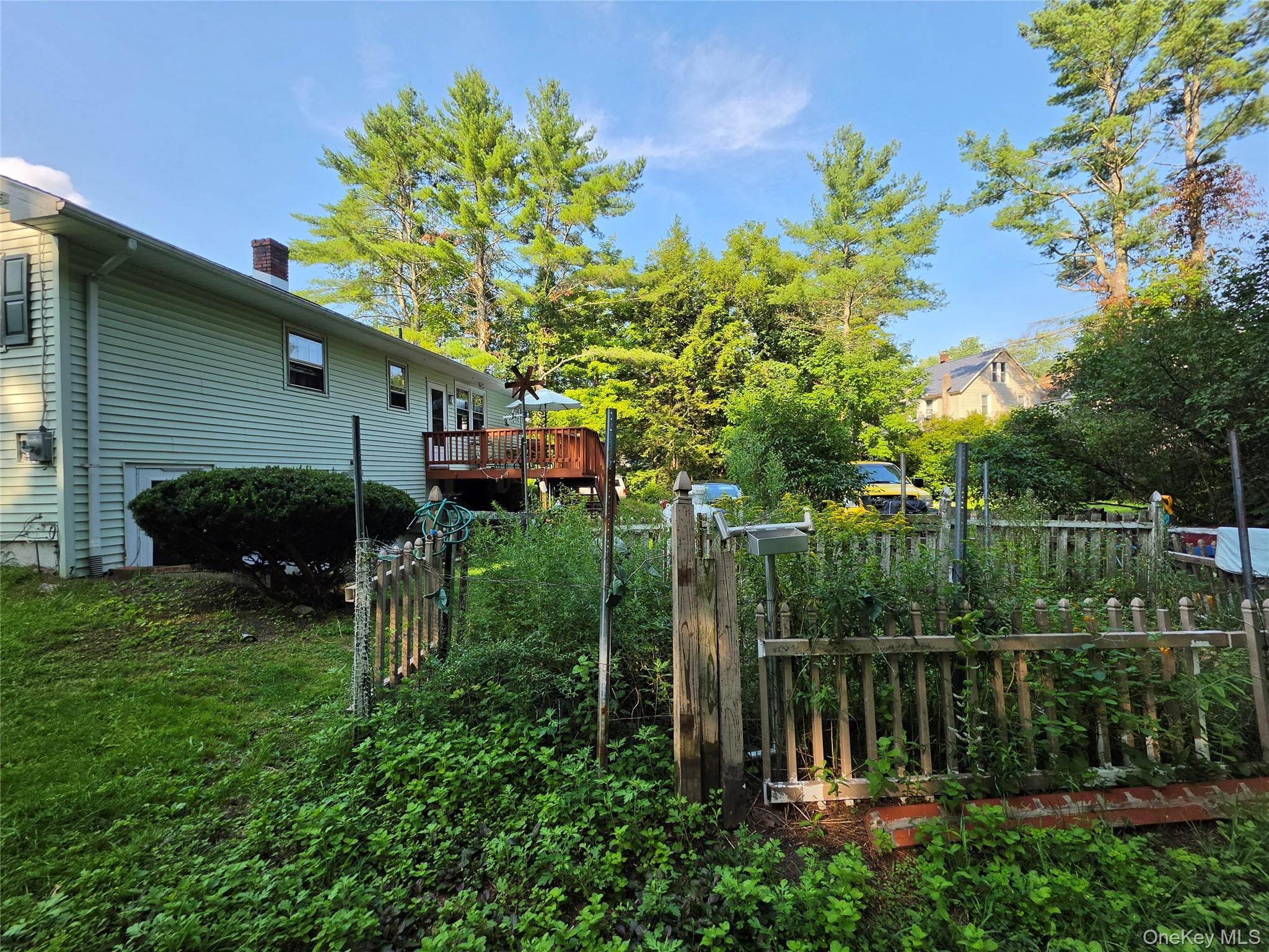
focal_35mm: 13
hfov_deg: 106.2
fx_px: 477
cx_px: 634
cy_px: 476
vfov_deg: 89.9
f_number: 1.9
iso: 32
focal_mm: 2.2
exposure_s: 1/607
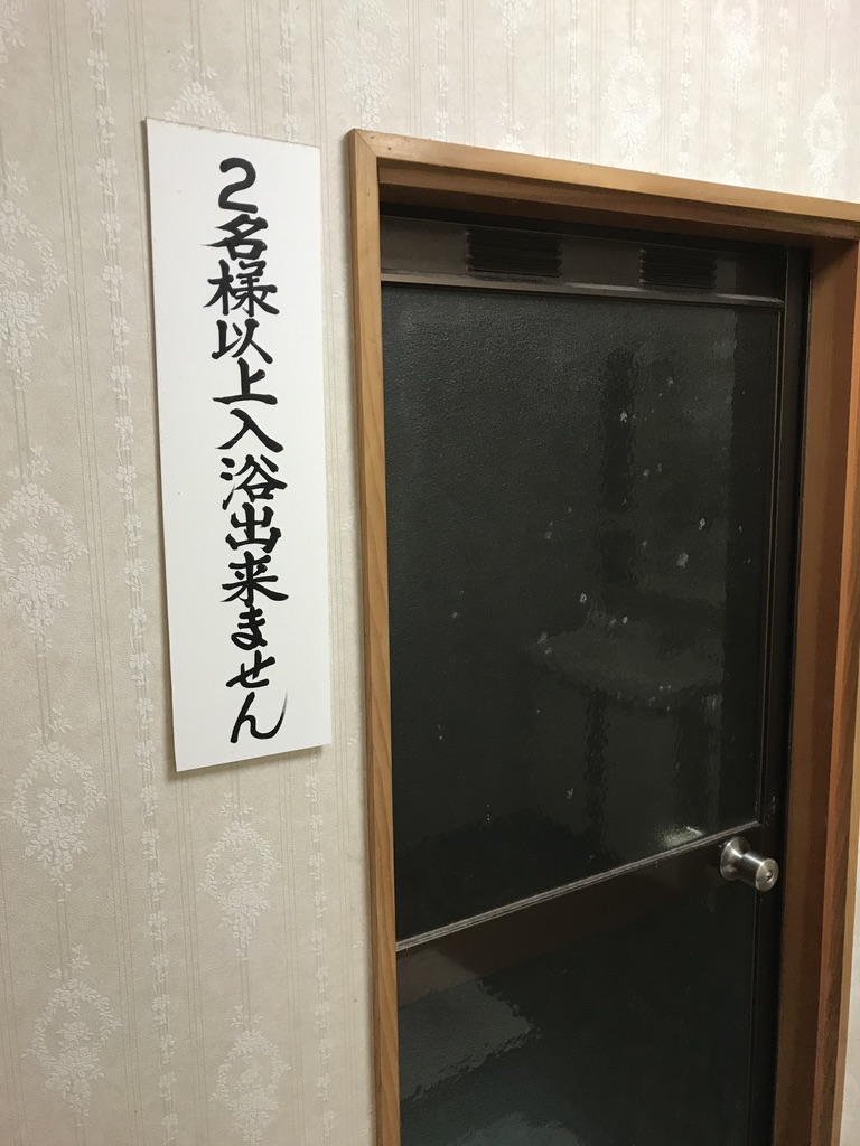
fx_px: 928
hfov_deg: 49.7
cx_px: 430
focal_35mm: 28
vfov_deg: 63.4
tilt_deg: -8.7
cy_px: 573
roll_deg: +0.4
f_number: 1.8
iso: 40
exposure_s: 1/17
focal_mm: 3.99
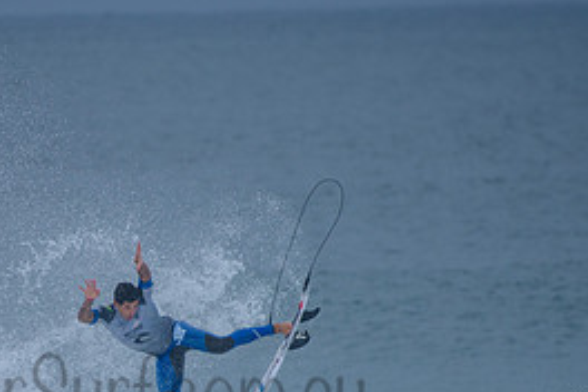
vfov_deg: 1.3
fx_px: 17949
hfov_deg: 1.9
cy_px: 369
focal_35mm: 1099
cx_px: 129
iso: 360
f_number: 5.6
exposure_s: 1/2000
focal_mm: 500
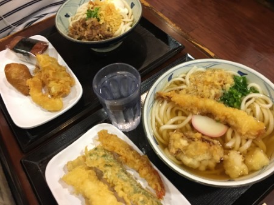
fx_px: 230
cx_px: 137
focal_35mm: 29
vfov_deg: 48.3
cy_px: 102
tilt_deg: -56.8
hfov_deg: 61.6
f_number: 2.2
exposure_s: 1/30
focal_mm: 4.15
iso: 200
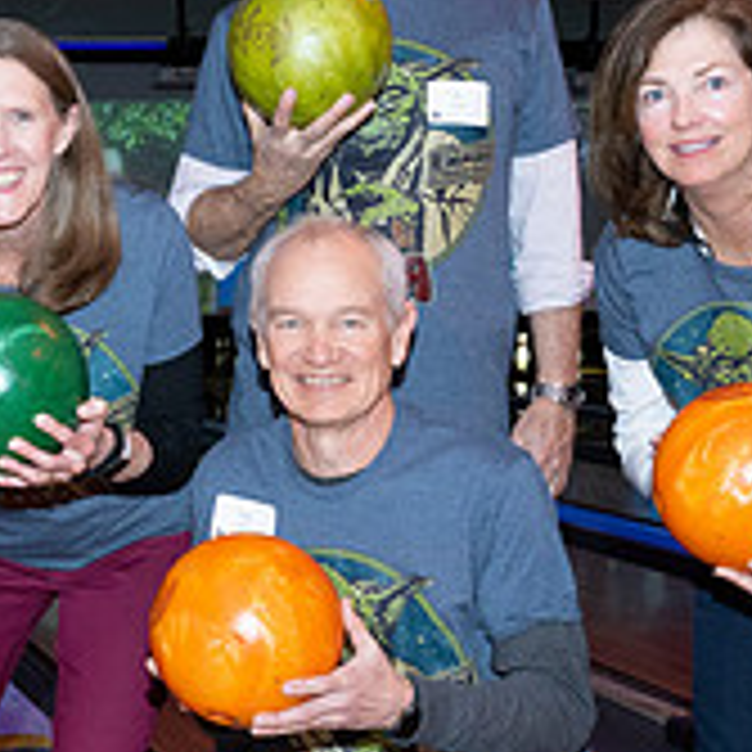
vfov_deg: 18.7
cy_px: 471
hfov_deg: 18.2
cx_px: -5
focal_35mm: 93
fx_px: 2286
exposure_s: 1/60
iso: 1600
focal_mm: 31.5
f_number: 5.6
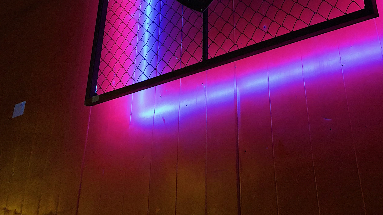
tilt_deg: +37.4
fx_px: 498
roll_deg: +1.6
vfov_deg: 21.6
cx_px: 222
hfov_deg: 42.0
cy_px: -80
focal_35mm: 49
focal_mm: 4
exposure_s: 1/9
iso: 100
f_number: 1.8
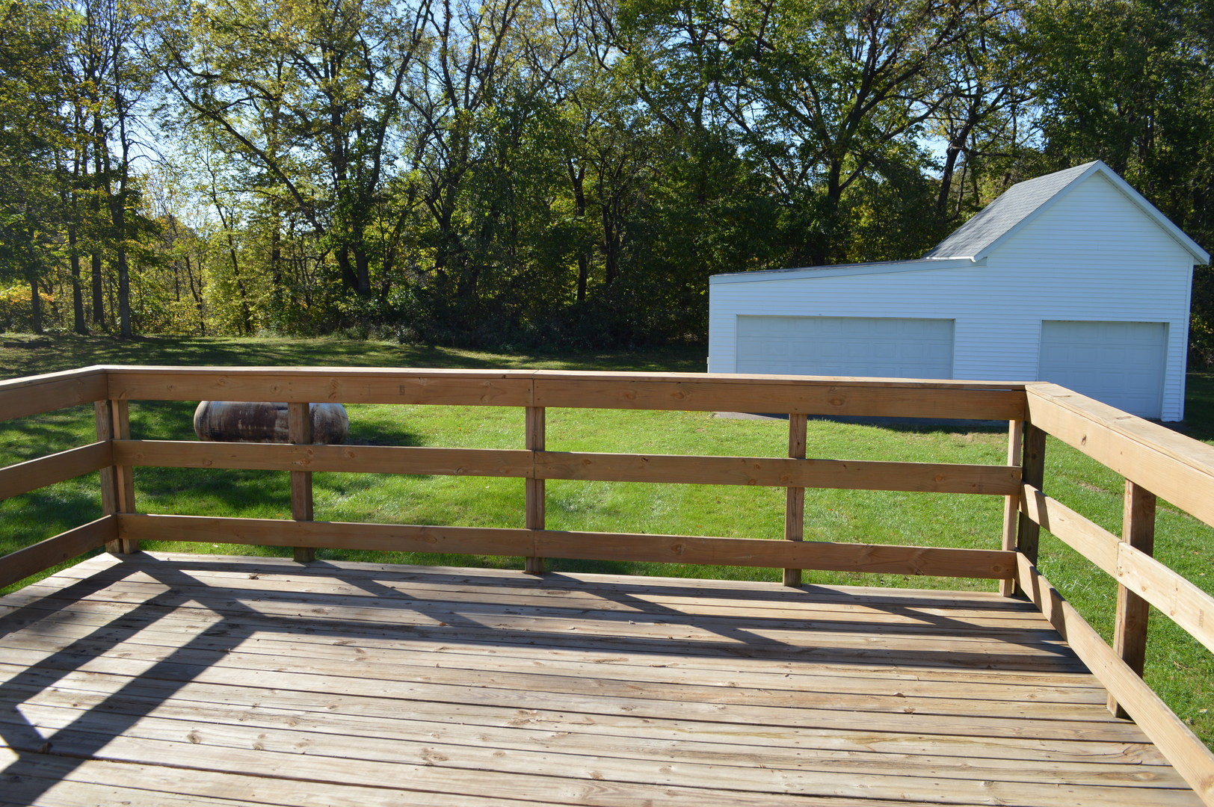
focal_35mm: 27
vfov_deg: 47.9
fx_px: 910
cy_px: 404
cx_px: 607
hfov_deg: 67.4
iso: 100
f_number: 6.3
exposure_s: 1/160
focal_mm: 18
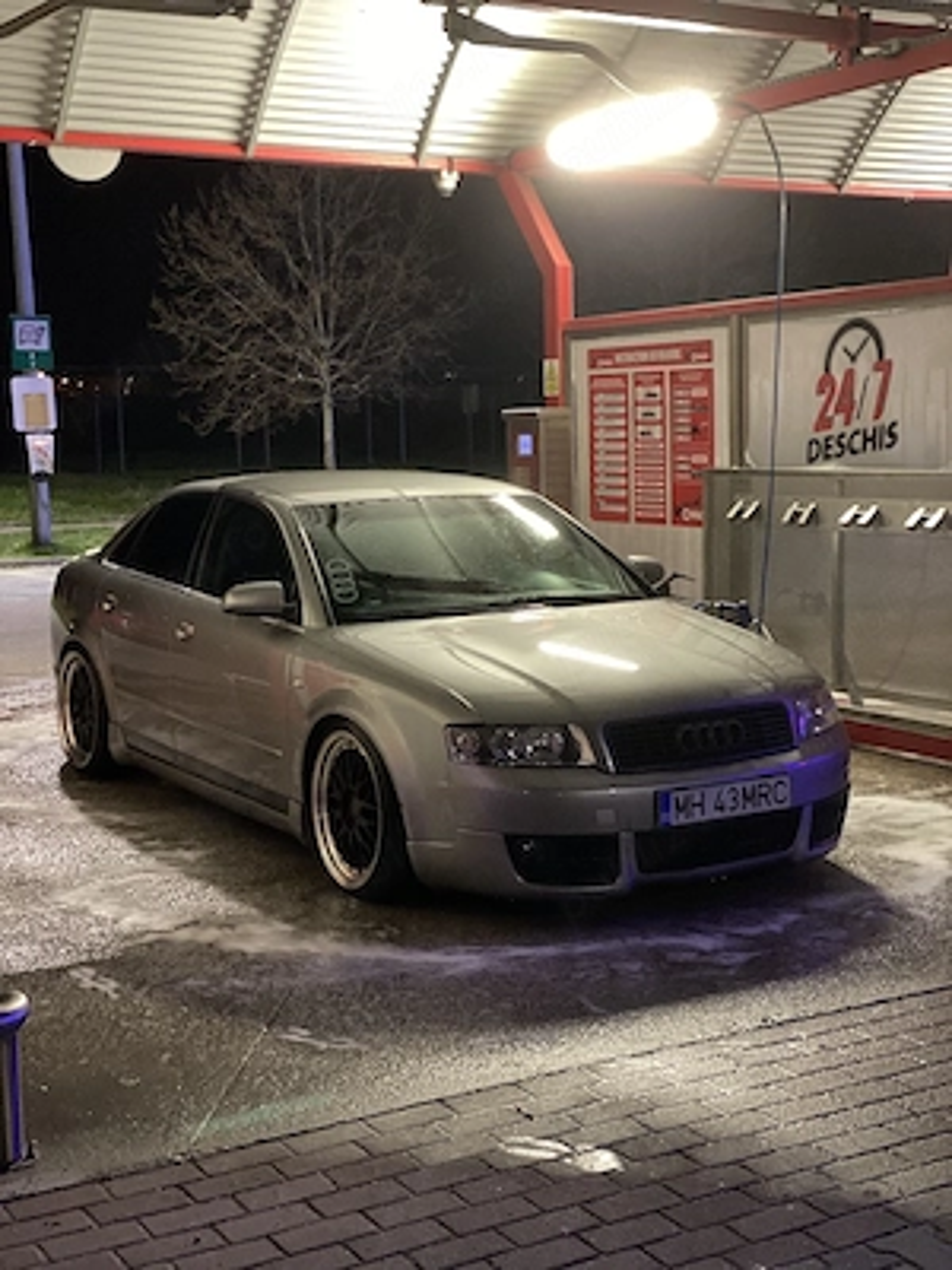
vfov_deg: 36.8
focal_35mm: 52
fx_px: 1907
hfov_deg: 28.0
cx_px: 476
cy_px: 635
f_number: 2
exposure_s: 1/17
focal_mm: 6
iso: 400
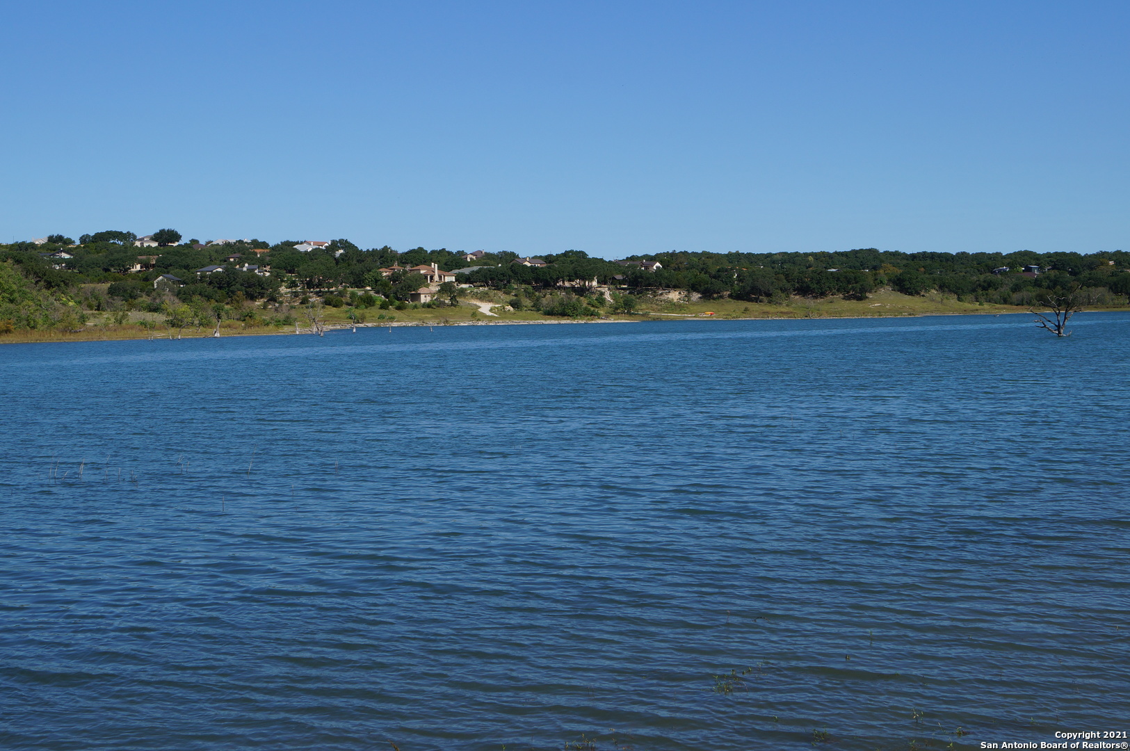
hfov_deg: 37.9
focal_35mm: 52
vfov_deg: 25.7
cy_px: 376
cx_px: 565
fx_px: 1646
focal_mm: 35
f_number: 13
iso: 100
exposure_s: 1/200
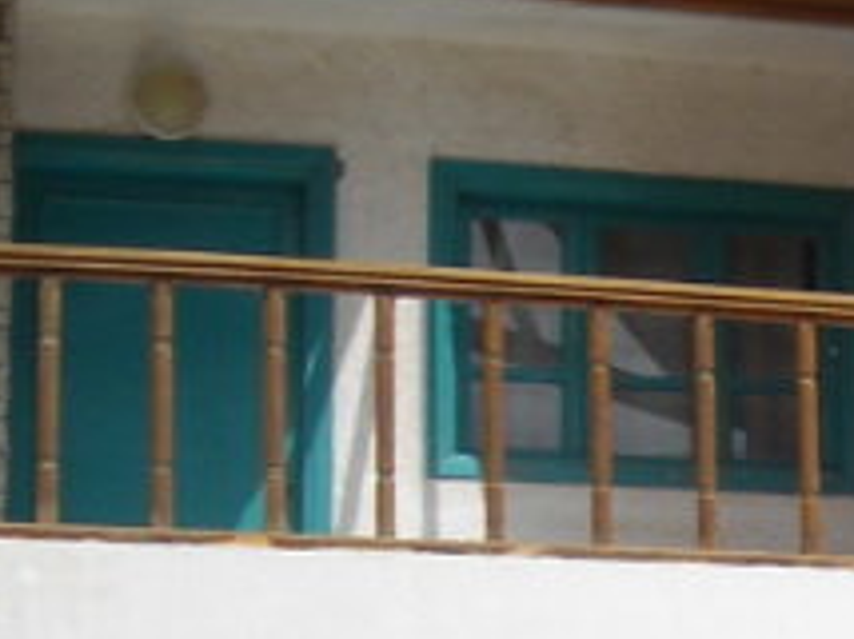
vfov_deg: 10.8
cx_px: 1225
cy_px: 986
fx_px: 3228
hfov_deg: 14.2
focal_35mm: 131
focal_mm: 5.7
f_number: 5.6
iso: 64
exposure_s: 1/521
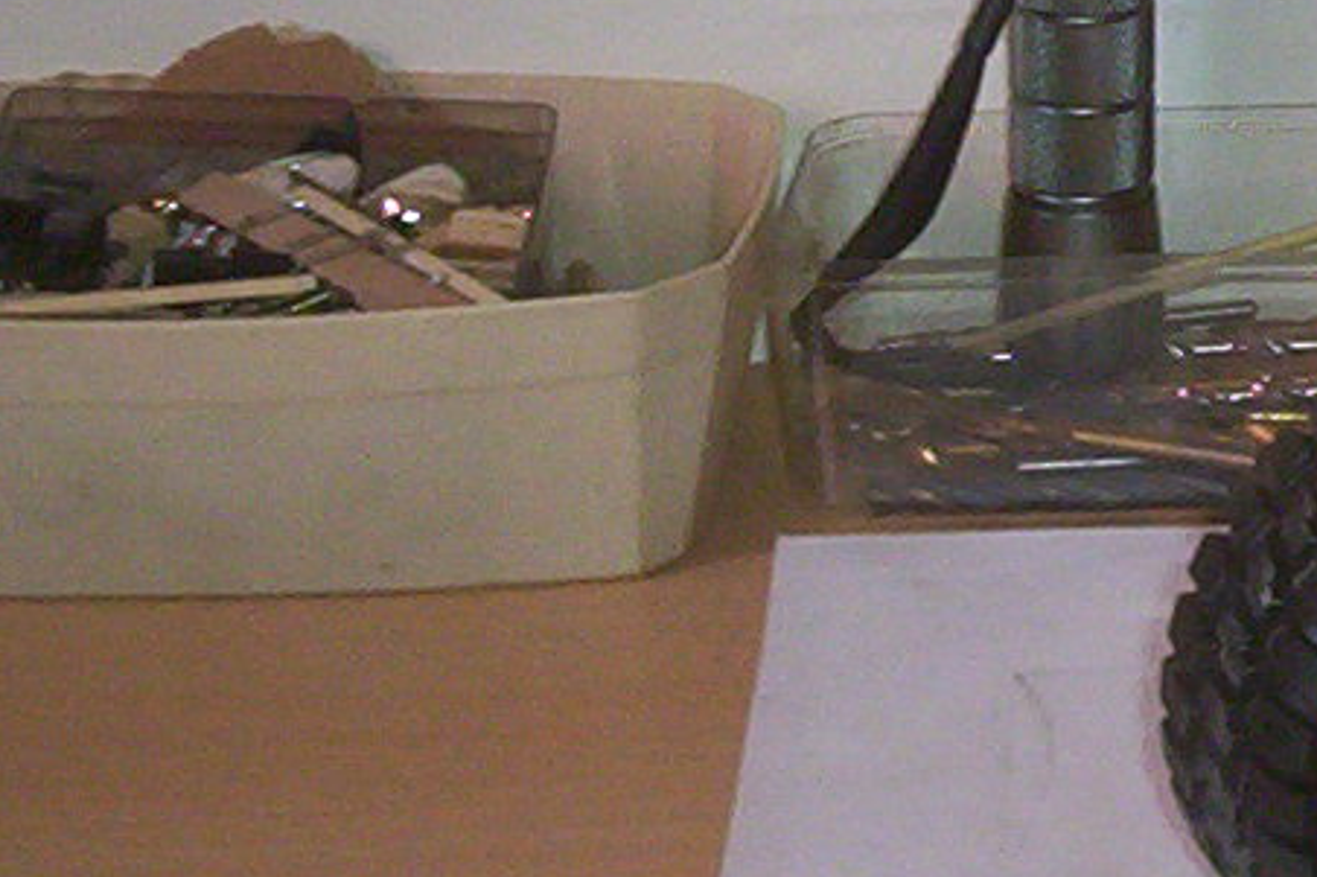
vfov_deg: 9.6
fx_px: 5229
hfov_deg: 13.1
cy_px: 256
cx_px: 2281
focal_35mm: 143
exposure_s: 1/60
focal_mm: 4.99
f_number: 4.5
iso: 140
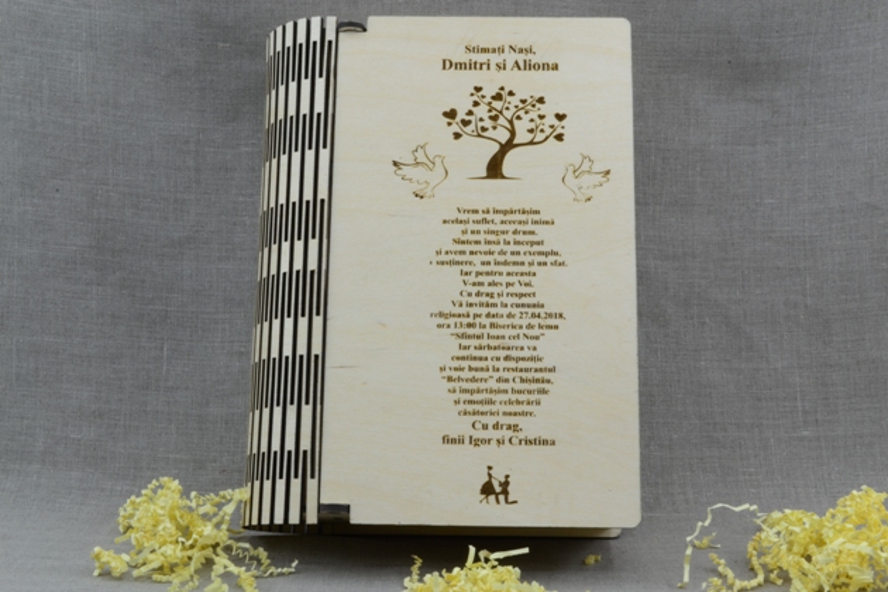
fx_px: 1258
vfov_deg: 26.5
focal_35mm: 51
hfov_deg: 38.9
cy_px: 296
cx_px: 444
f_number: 32
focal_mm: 34
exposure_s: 1.6
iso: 100
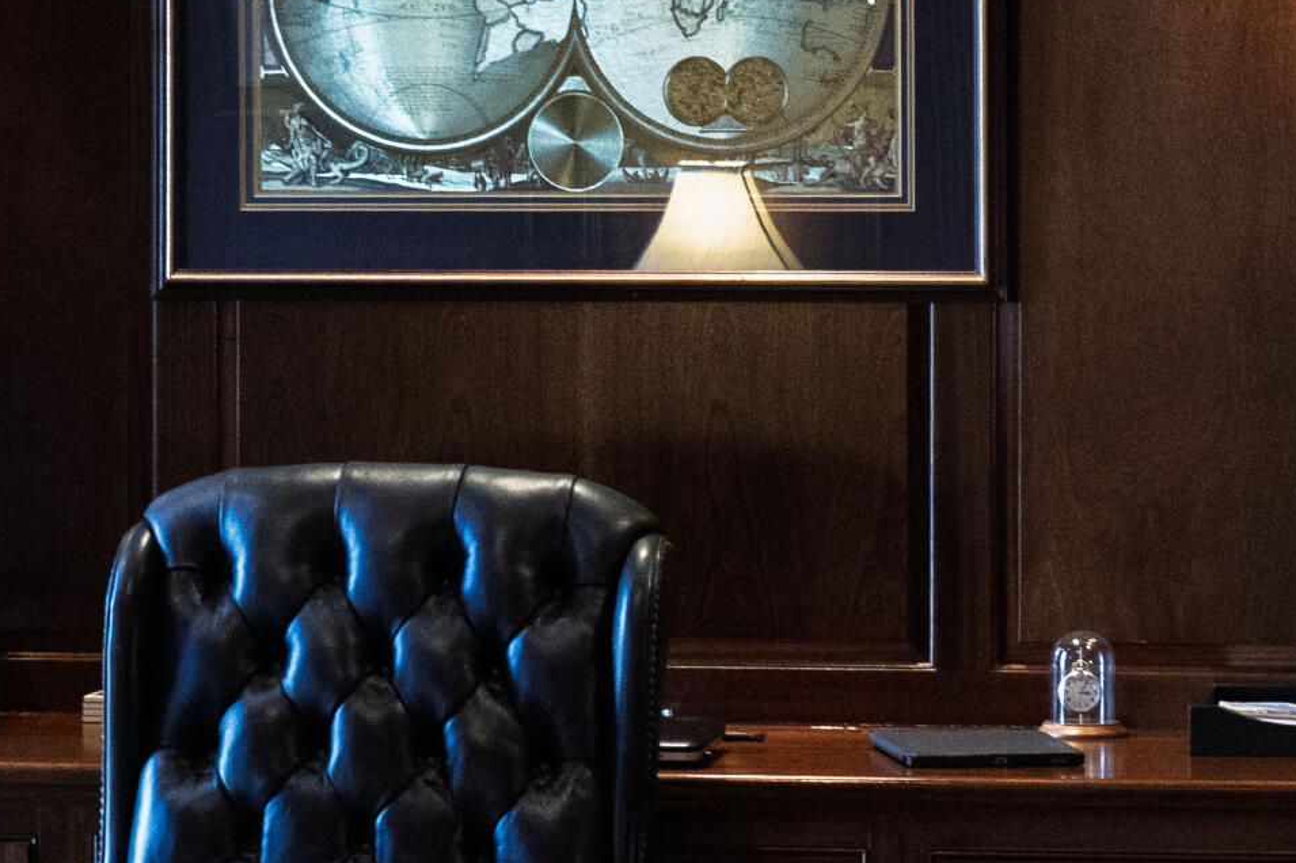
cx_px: 546
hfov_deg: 10.4
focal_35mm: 198
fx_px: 7125
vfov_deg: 6.9
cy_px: 149
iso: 1000
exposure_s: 1/50
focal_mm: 42
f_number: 4.5
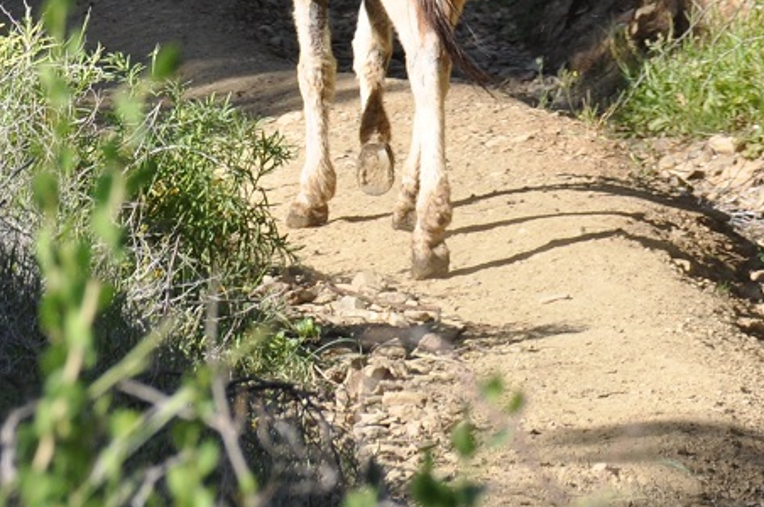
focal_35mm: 597
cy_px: -228
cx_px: 235
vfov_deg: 2.3
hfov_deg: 3.5
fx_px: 12651
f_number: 6.3
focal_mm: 120
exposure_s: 1/640
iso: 250
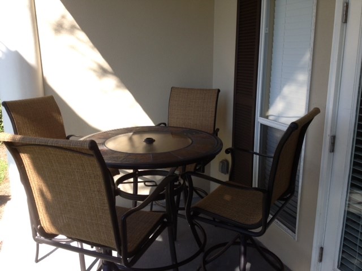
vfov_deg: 40.7
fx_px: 366
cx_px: 181
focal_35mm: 35
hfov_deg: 52.6
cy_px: 136
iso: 64
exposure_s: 1/409
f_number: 2.4
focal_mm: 4.28
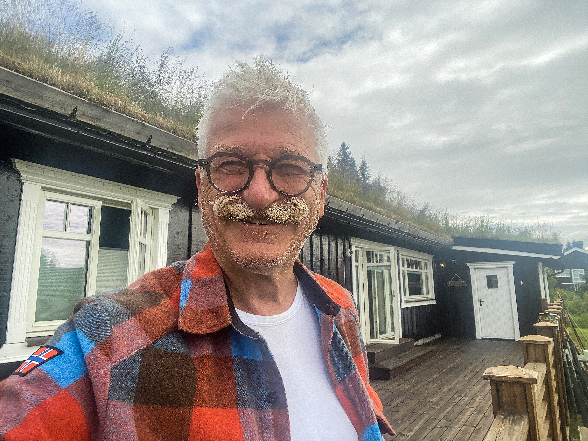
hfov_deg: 73.9
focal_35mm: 23
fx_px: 391
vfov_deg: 58.9
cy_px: 220
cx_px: 294
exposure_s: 1/450
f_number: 2.2
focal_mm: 2.71
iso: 25
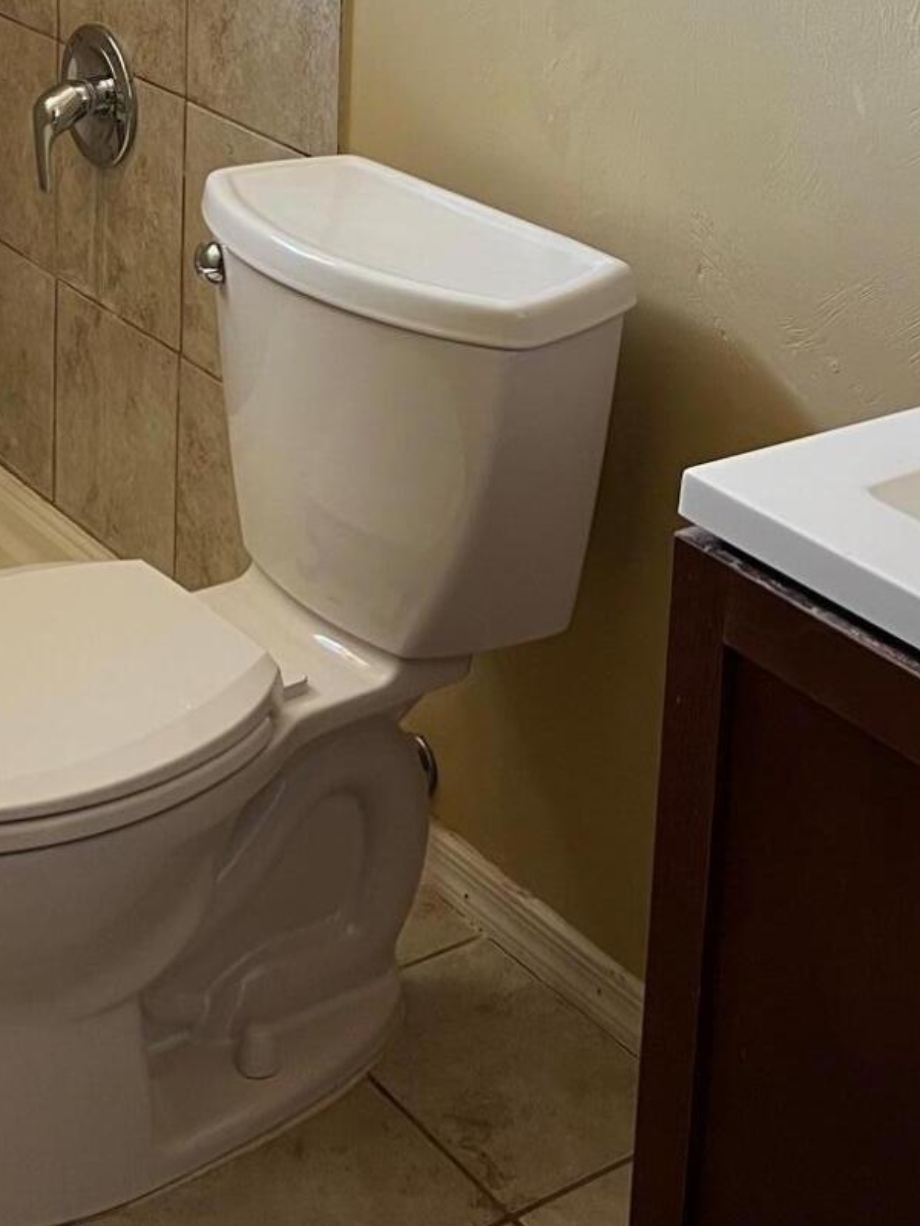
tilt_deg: -14.0
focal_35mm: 65
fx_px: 2303
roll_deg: -0.6
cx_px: 317
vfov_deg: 28.5
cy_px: 95
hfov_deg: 22.5
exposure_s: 1/74
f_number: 1.5
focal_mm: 5.7
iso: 125
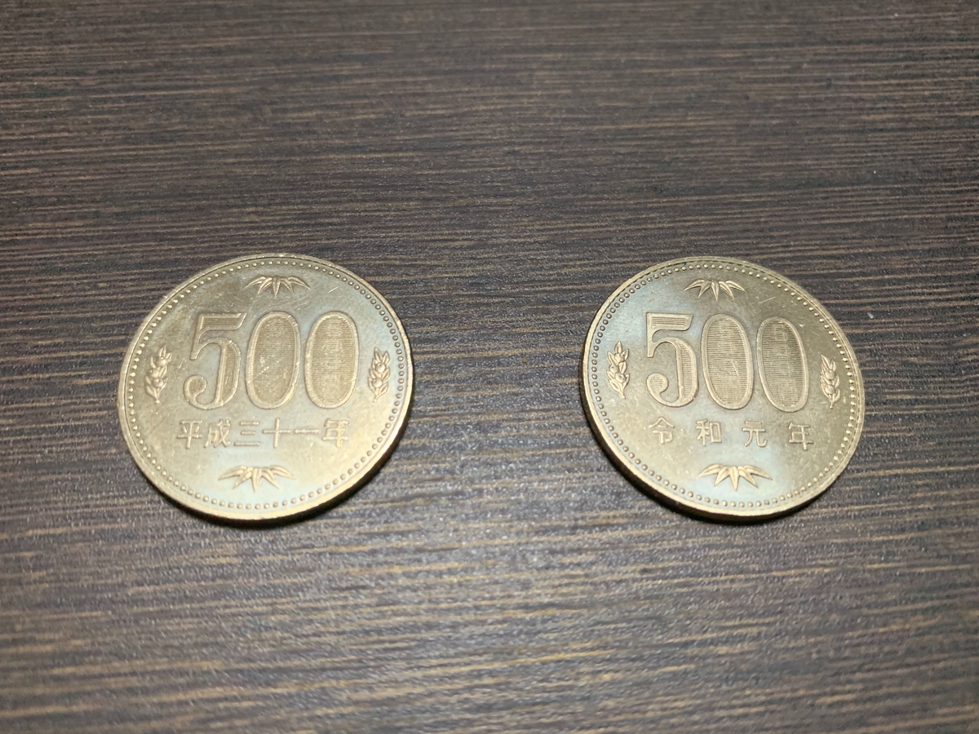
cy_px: 367
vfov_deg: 53.1
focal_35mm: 26
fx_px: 735
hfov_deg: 67.3
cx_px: 490
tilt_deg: -64.8
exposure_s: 1/50
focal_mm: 4.25
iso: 320
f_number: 1.8
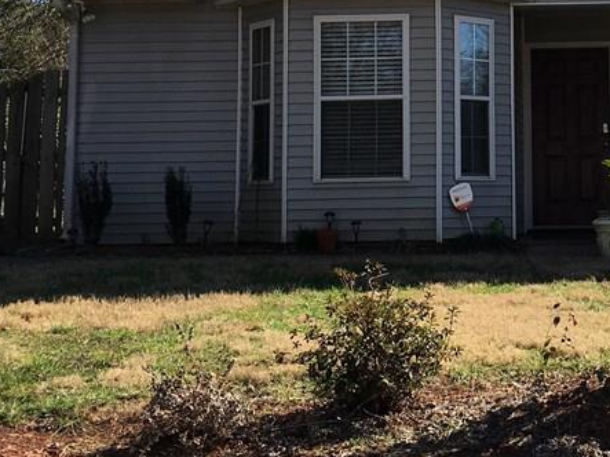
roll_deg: +1.6
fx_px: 1180
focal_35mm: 67
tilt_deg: +6.6
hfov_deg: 27.6
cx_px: 580
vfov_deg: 21.7
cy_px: 106
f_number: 2.2
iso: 25
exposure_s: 1/1304
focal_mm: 4.15
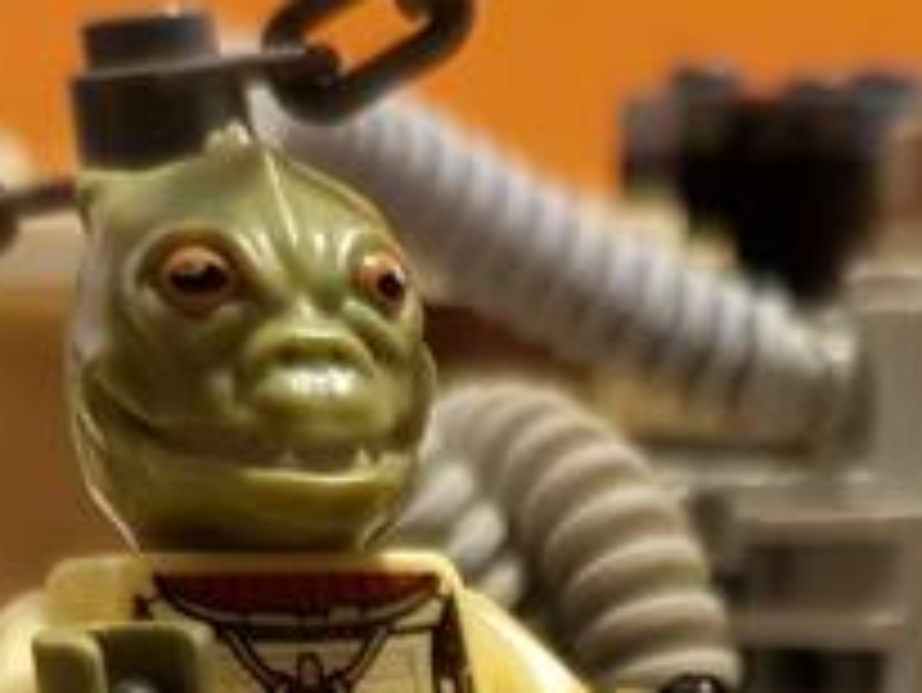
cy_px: 1501
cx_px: 841
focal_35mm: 114
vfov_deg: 11.4
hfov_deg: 17.0
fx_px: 3038
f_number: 1.7
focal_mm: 4.2
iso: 250
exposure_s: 1/10
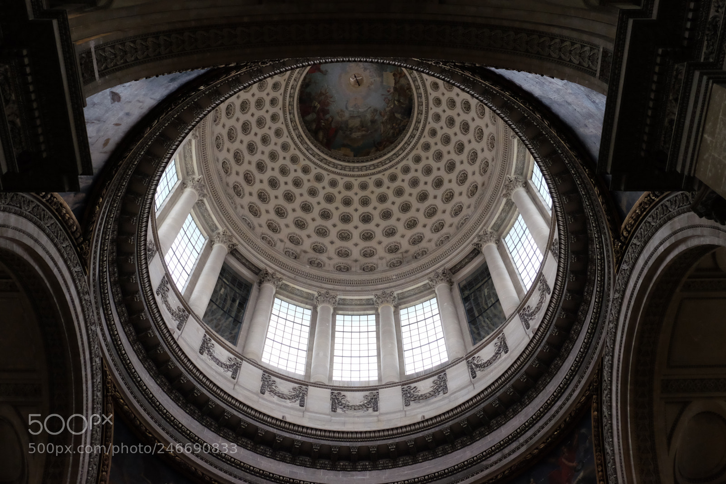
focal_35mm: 35
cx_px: 363
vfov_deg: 37.9
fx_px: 706
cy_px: 242
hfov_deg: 54.4
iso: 3200
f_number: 7.1
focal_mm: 23.3
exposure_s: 1/90
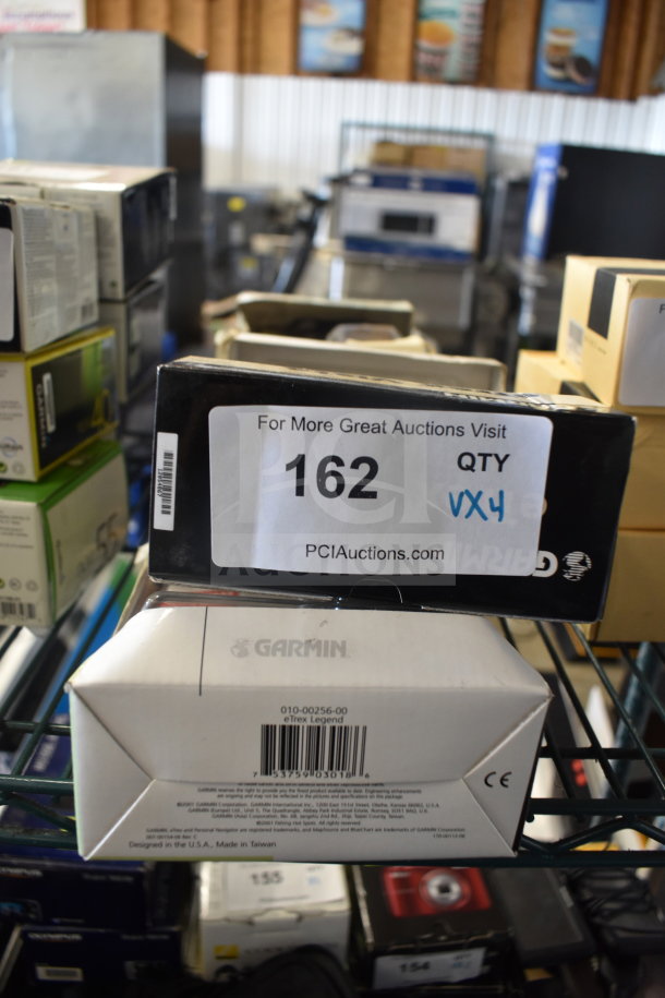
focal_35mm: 27
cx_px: 332
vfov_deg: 67.4
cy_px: 499
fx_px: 748
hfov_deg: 47.9
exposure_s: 1/30
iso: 800
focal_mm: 18
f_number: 3.5
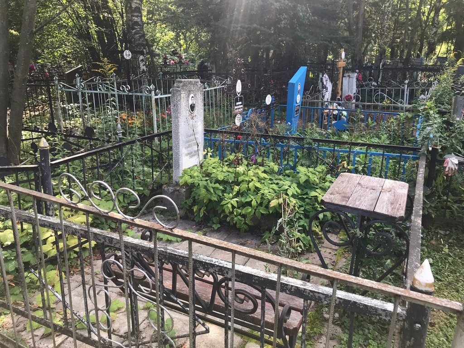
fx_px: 375
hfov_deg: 63.4
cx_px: 232
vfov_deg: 49.7
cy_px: 174
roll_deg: -0.5
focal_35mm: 28
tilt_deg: -14.8
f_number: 1.8
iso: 20
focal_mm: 3.99
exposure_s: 1/224
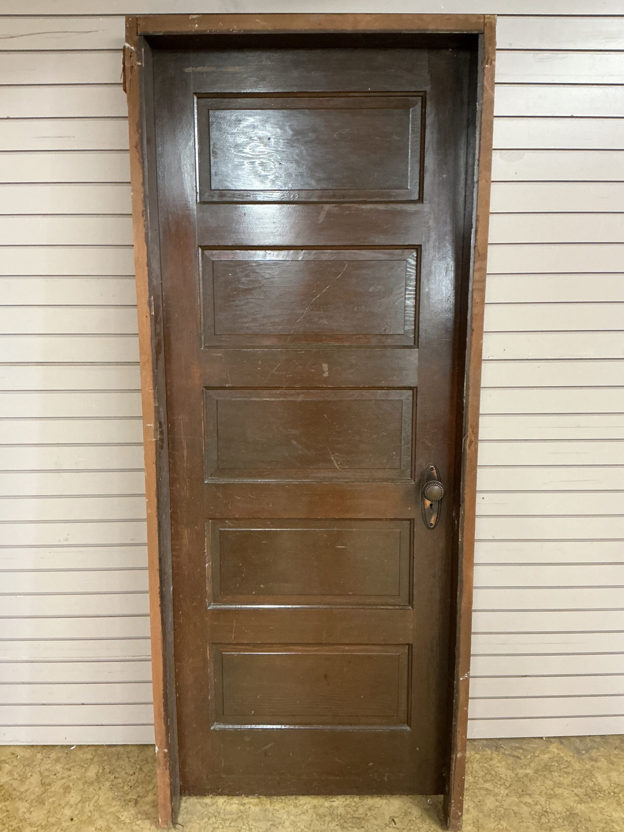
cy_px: 416
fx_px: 697
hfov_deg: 48.2
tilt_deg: -15.0
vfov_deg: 61.7
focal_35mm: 29
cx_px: 312
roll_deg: +0.0
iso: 250
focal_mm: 3
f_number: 1.8
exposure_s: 1/60
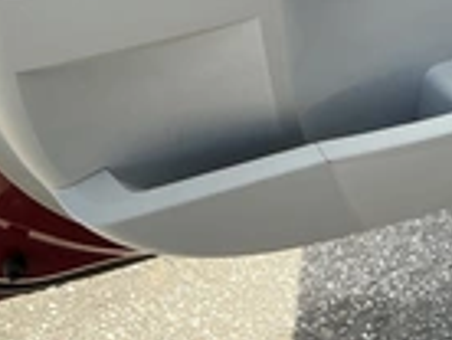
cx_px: 269
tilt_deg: -27.2
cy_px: -141
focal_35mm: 81
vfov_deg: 16.9
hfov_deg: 24.0
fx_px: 1060
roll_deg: -1.6
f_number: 1.8
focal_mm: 3
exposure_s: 1/504
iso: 25
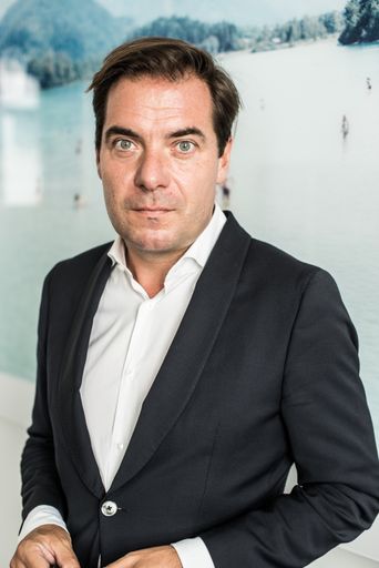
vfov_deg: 39.6
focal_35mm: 50
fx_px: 788
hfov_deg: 27.0
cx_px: 190
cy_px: 284
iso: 250
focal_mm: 50
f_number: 2.8
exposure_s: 1/80
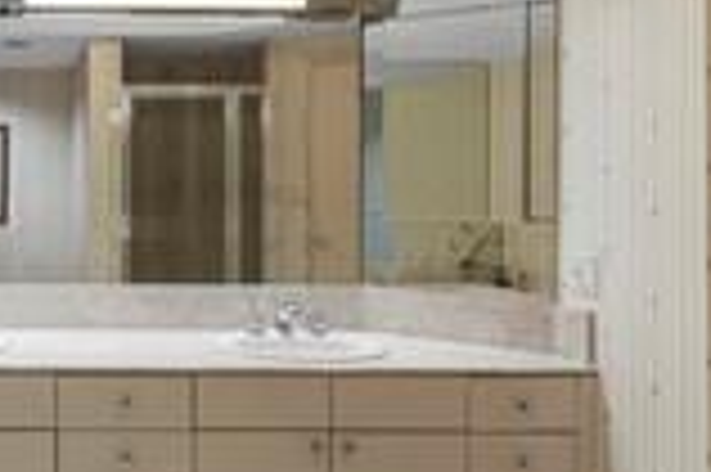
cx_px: 22
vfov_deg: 31.1
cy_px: 202
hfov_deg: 40.6
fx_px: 848
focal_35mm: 43
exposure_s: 1/5
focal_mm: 17
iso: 200
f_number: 8
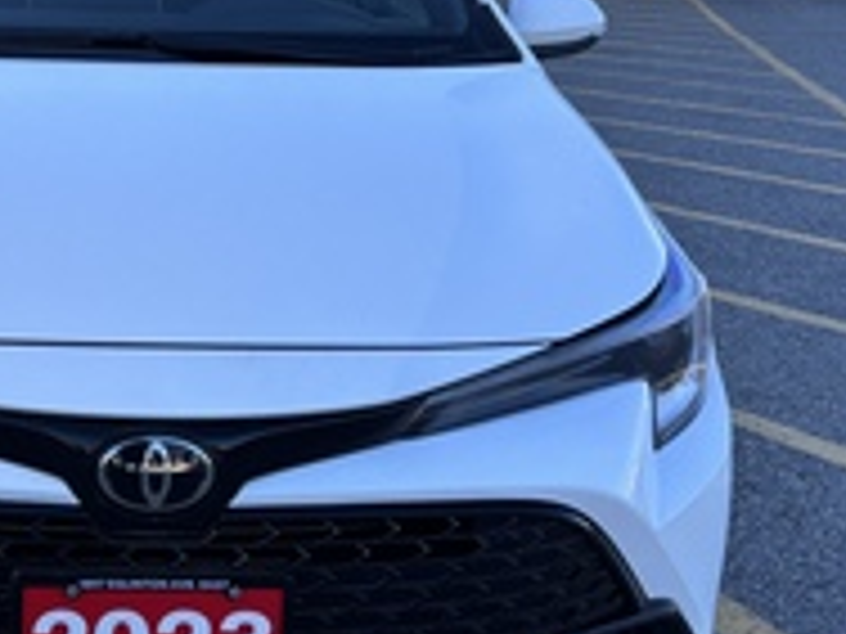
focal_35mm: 58
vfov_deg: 25.2
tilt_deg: -12.2
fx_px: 1417
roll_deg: -0.7
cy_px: 326
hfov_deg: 31.7
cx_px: 94
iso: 50
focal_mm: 5.96
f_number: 1.6
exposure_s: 1/961
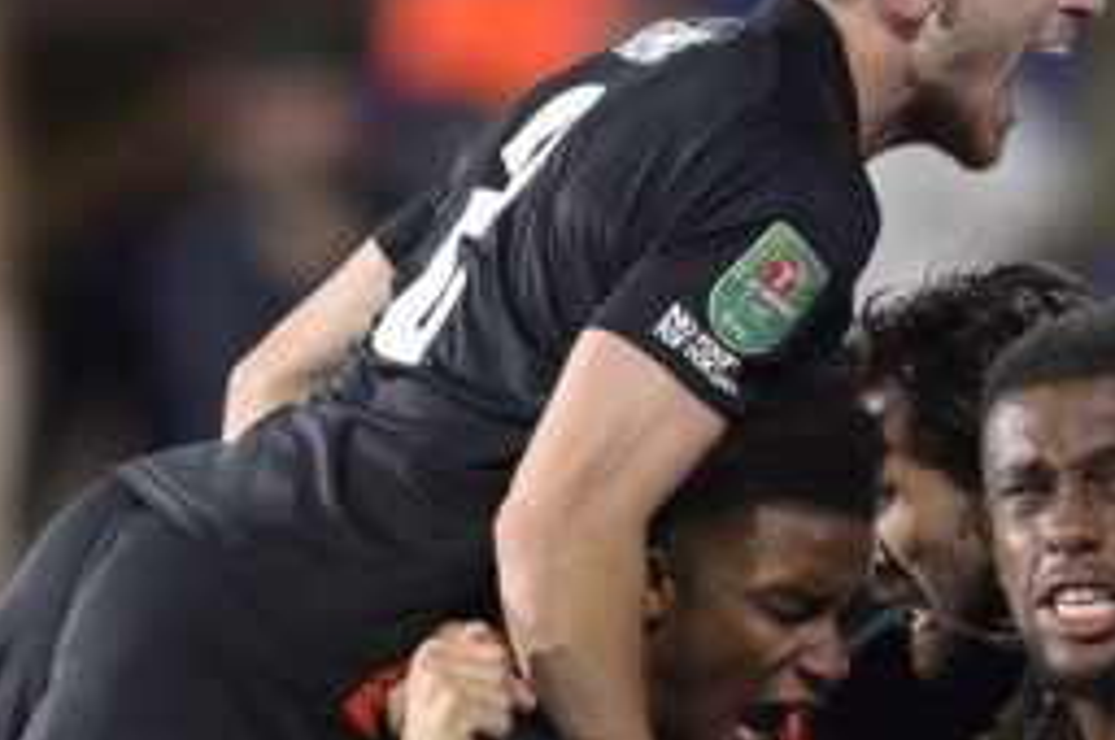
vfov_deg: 1.1
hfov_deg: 1.7
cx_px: 605
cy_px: 818
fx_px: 37181
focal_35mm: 1202
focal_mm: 400
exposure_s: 1/1000
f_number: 2.8
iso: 2000
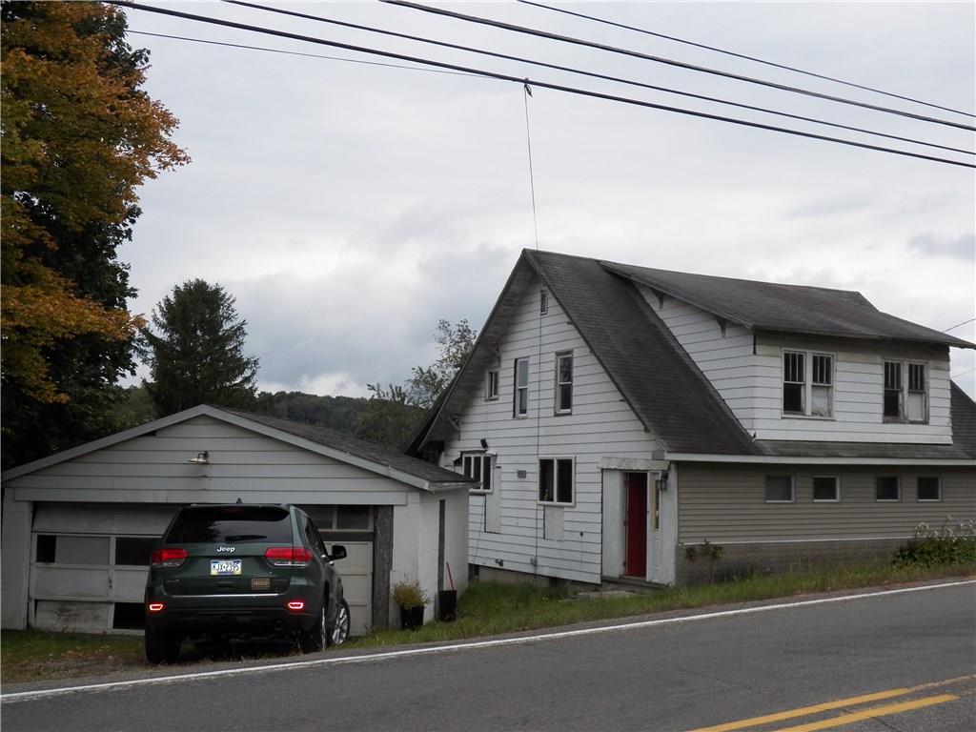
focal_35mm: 40
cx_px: 488
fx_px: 1128
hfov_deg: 46.8
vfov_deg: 36.0
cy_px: 366
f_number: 3.6
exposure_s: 1/800
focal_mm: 7.1
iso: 125
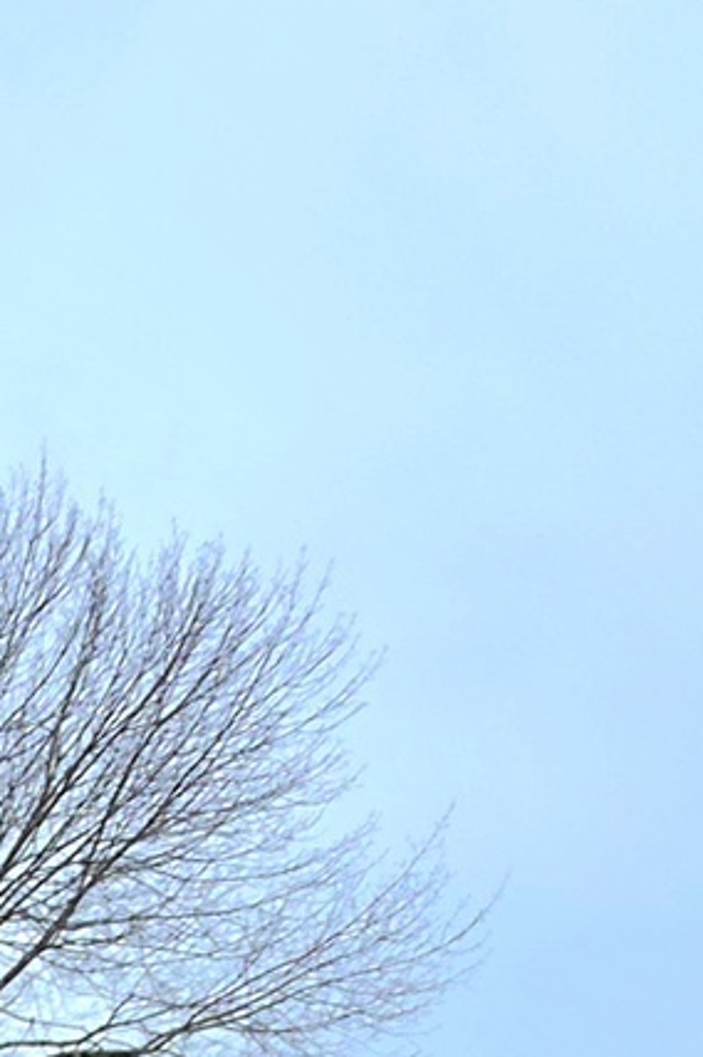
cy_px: 1864
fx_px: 2142
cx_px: -525
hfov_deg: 16.1
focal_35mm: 73
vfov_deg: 20.4
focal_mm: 2.2
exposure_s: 1/625
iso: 20
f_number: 1.9
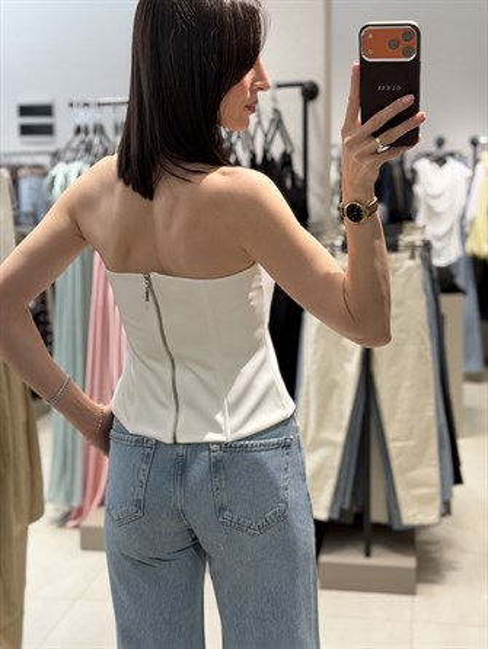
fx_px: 901
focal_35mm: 48
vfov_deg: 39.6
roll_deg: +3.3
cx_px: 244
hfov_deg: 30.3
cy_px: 324
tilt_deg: -23.6
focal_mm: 6.76
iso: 64
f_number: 1.78
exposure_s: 1/100
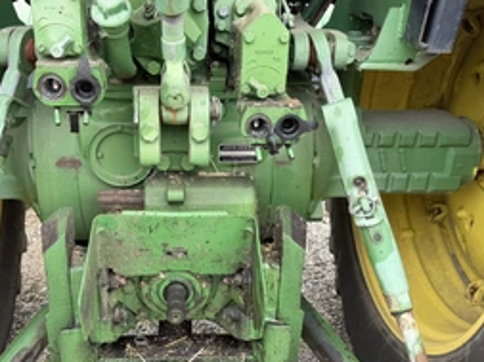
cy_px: 193
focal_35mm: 38
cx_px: 207
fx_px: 531
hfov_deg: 48.9
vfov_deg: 37.6
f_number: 1.78
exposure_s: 1/484
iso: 80
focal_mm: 6.76
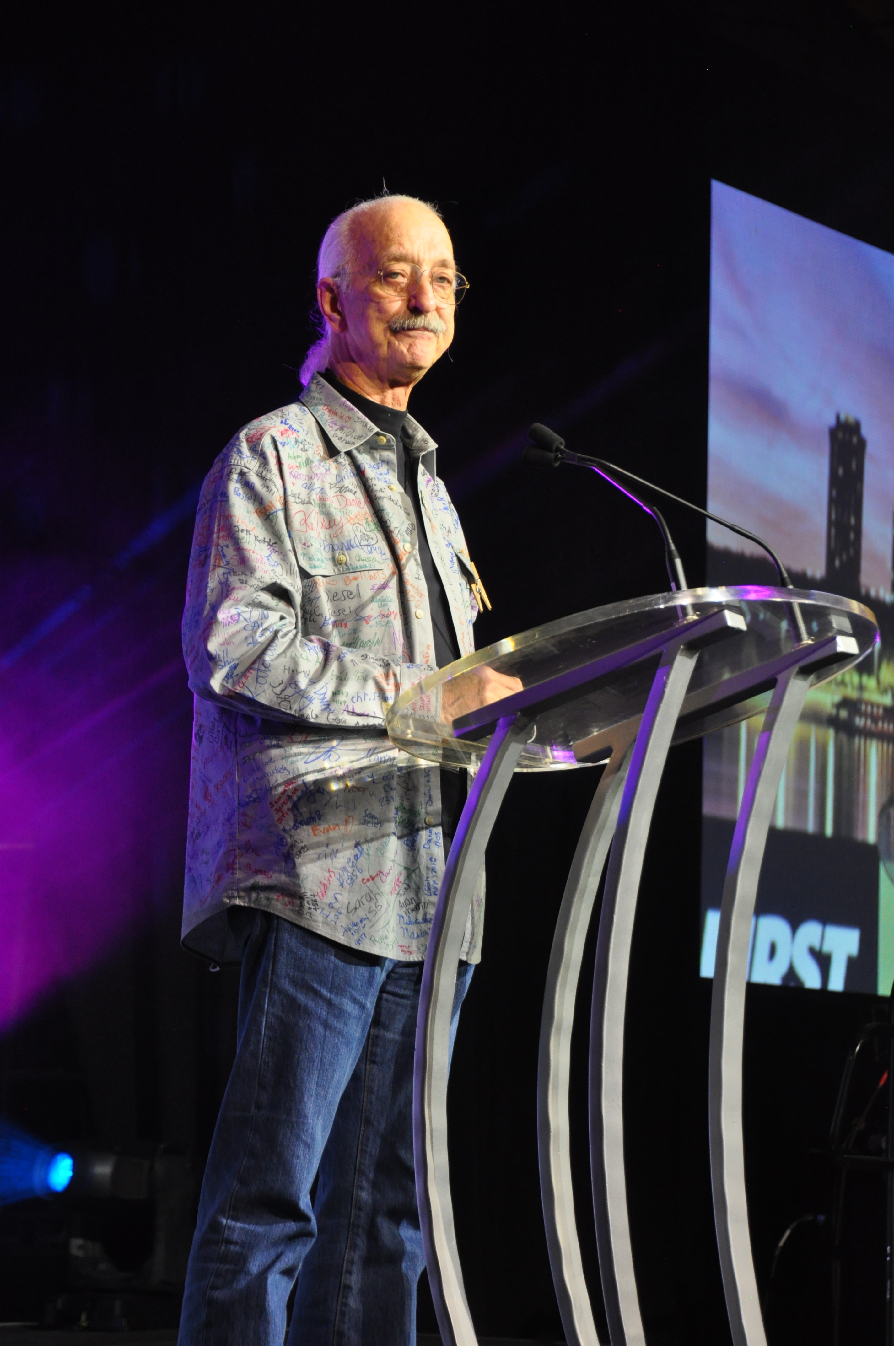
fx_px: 4761
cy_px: 673
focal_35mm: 128
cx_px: 447
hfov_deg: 10.7
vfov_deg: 16.1
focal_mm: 85
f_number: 5.6
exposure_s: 1/30
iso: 1000
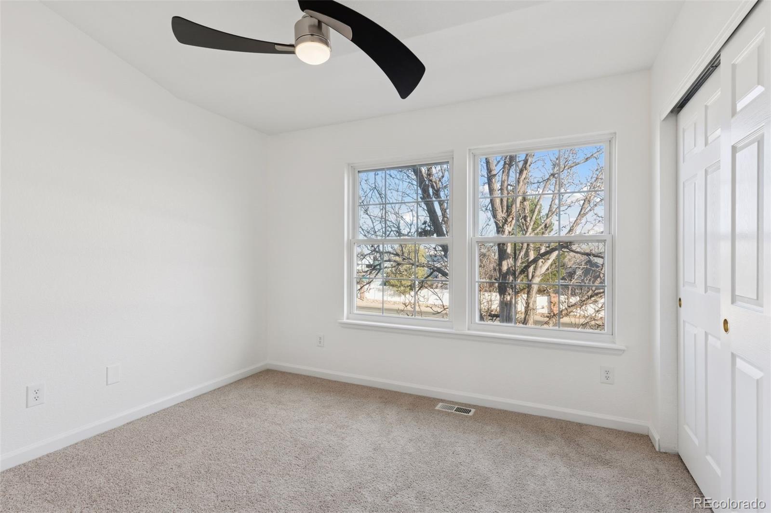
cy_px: 256
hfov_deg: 93.3
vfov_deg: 70.4
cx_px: 386
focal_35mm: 17
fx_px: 364
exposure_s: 1/50
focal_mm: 17
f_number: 9
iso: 400
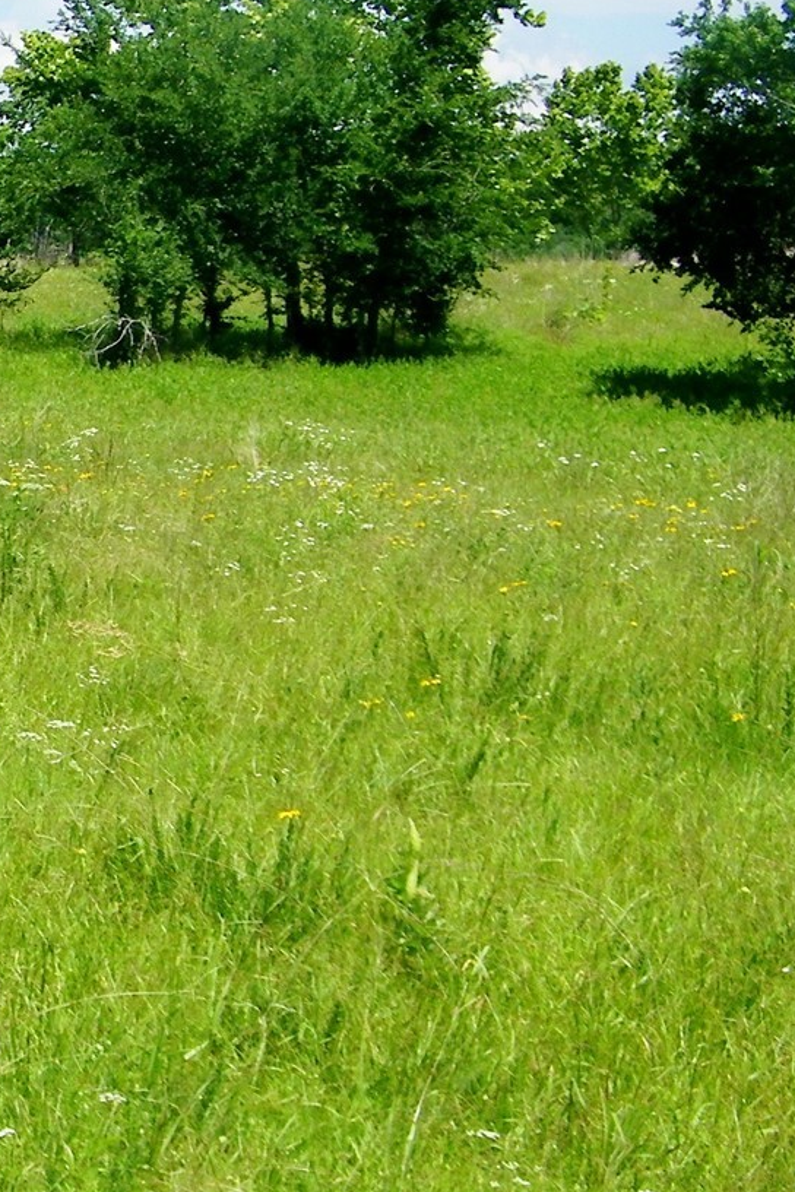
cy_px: 562
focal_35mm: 93
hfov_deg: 13.9
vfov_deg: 21.9
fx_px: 3080
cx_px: -346
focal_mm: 6.8
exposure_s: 1/250
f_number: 7.4
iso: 80
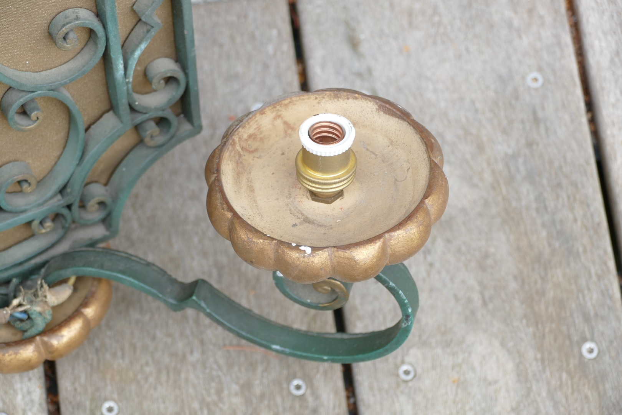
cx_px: 311
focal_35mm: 118
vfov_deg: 11.6
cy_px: 208
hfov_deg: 17.3
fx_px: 2039
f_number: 3.9
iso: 160
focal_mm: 43.05
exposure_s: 1/80
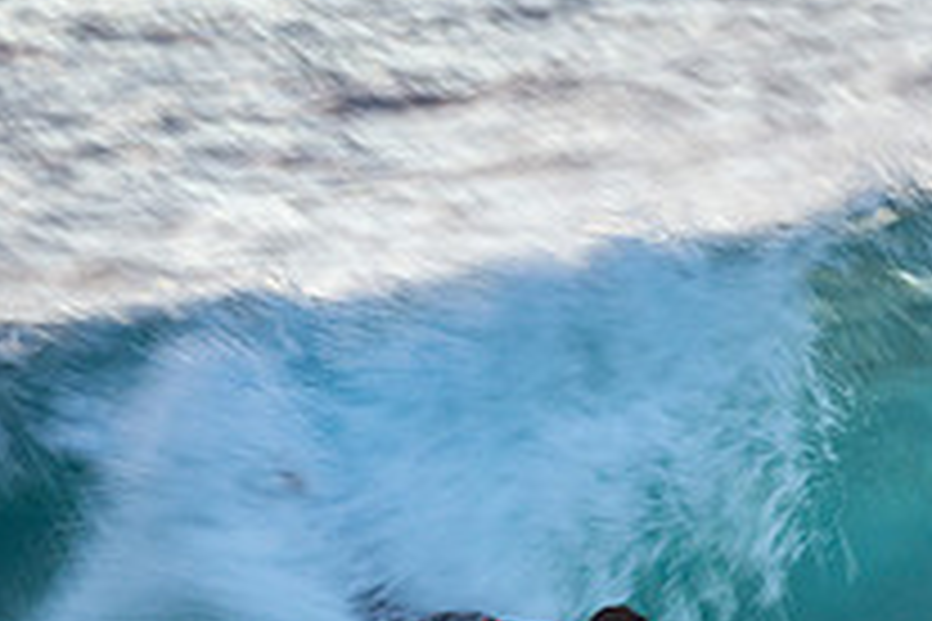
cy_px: 727
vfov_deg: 0.7
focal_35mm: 1888
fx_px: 48874
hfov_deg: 1.1
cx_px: 563
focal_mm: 450
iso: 100
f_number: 11
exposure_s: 1/25
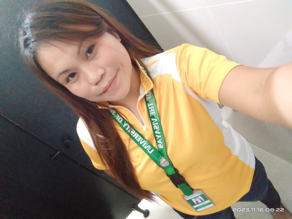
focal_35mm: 13
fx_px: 110
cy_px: 110
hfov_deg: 106.2
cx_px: 146
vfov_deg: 89.9
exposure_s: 1/14
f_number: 1.8
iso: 808
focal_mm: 2.71
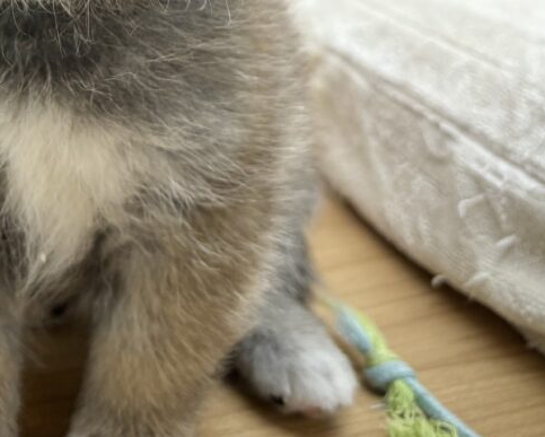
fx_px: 1017
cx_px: 42
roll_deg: -5.2
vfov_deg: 22.5
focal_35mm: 63
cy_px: -70
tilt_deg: -10.2
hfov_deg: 28.7
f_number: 1.6
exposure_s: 1/100
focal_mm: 5.96
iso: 80
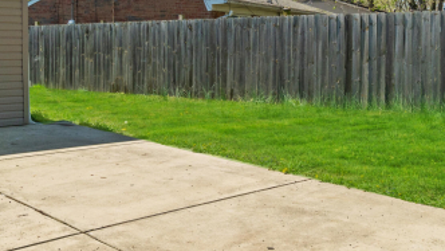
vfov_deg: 25.4
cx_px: 184
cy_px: 46
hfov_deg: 44.2
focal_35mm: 46
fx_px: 545
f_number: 9
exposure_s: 1/800
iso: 400
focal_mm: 13
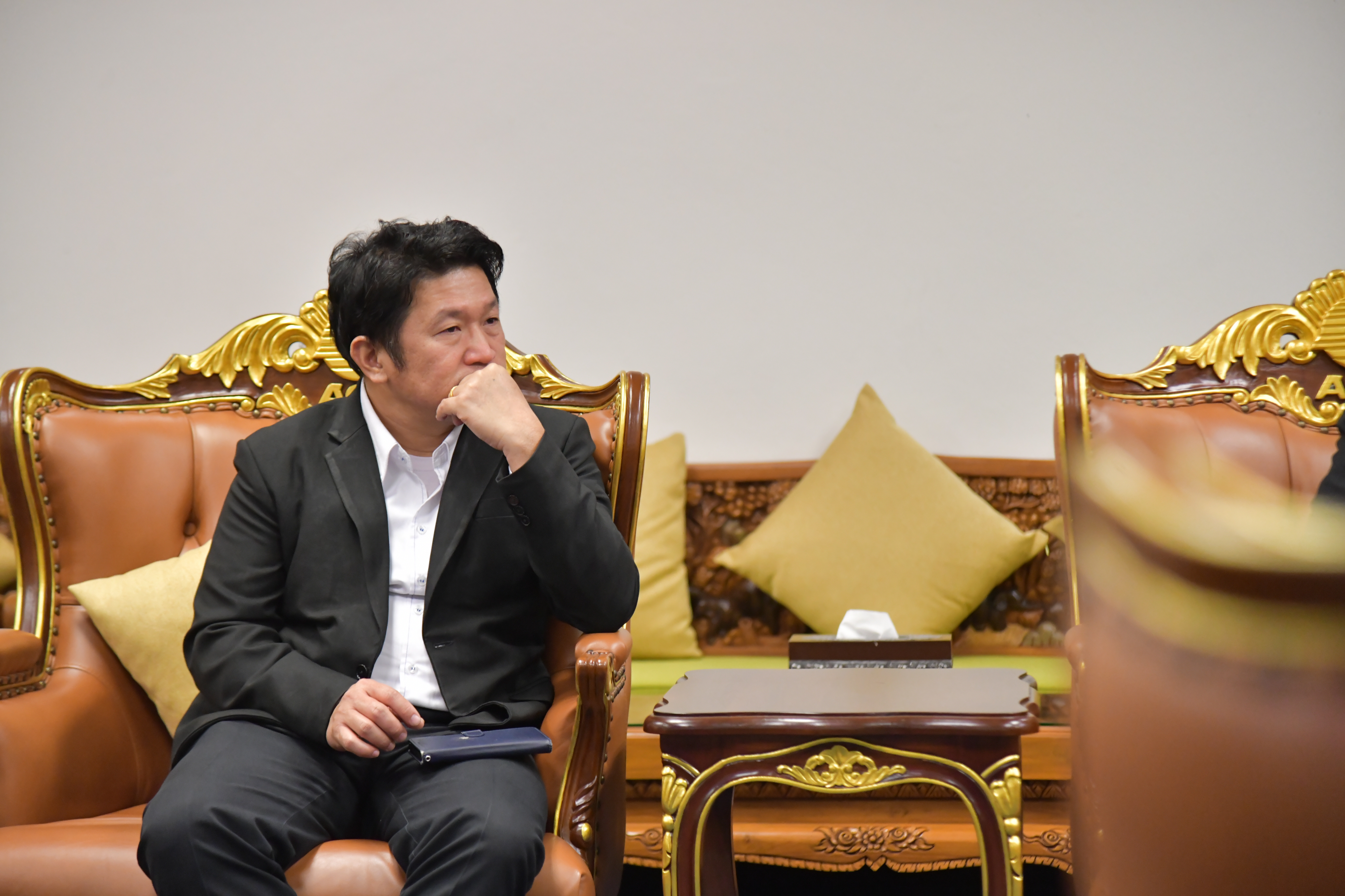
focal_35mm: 110
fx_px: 4109
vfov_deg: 12.5
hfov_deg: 18.6
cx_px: 672
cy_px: 448
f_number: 4
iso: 3200
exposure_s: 1/125
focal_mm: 110
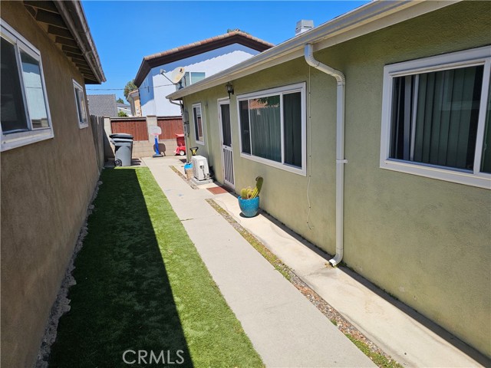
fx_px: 326
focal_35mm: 23
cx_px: 246
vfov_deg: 58.9
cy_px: 184
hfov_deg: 73.9
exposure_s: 1/767
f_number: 1.7
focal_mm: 6.3
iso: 10
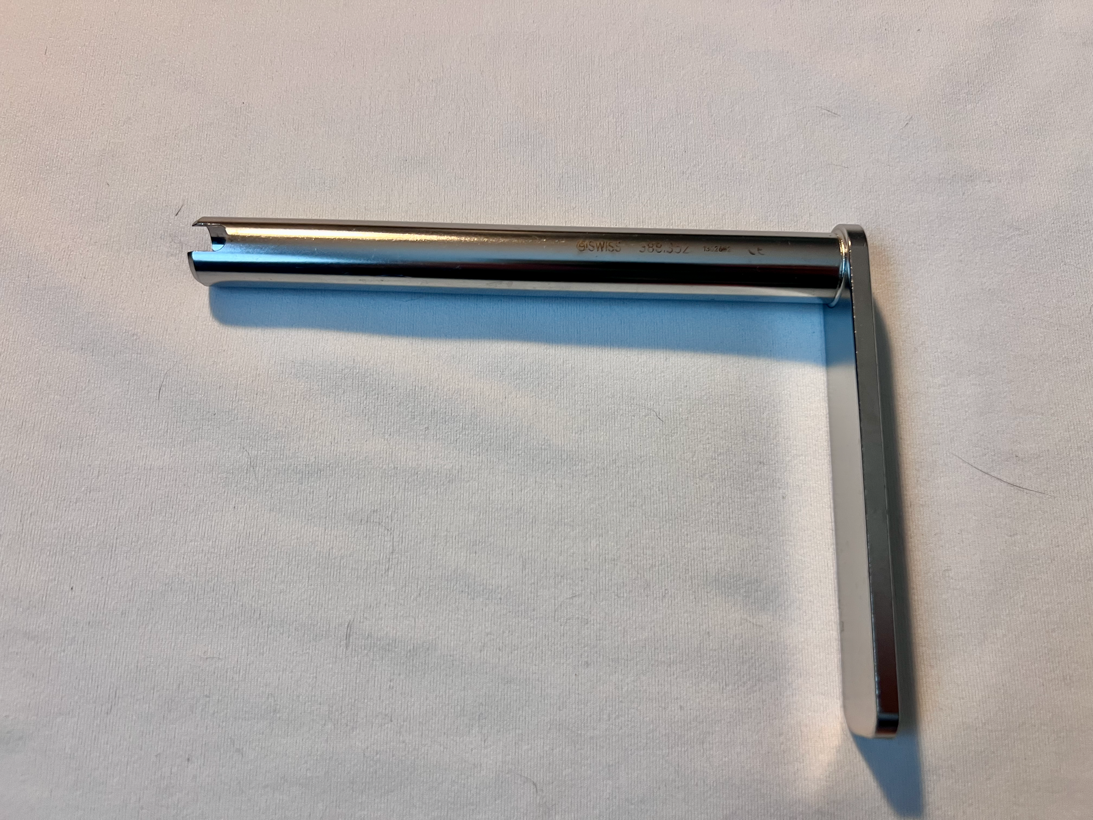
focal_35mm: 26
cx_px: 546
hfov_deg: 67.3
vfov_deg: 53.1
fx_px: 821
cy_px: 410
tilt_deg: -71.6
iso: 100
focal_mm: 5.7
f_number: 1.5
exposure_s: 1/60
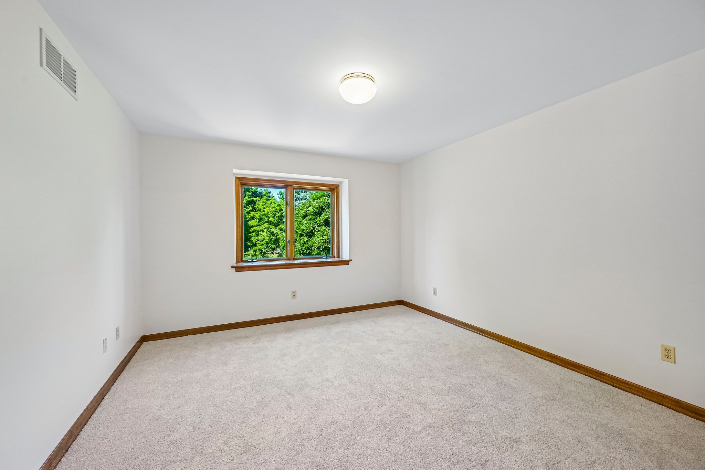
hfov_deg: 104.3
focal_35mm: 14
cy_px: 235
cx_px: 352
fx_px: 274
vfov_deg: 81.2
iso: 400
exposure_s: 1/15
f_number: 8
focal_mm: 14
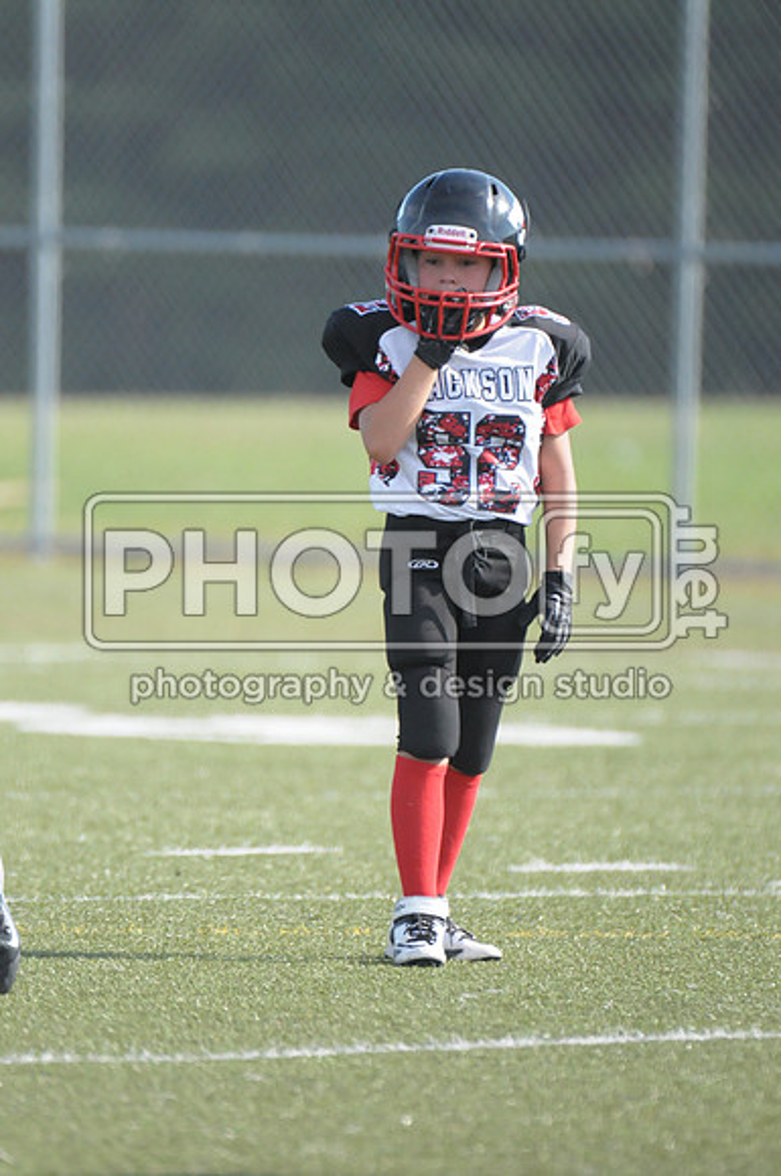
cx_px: 390
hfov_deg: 2.3
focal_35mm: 600
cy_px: 588
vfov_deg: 3.4
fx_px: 19582
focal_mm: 400
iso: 1600
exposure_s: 1/4000
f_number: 4
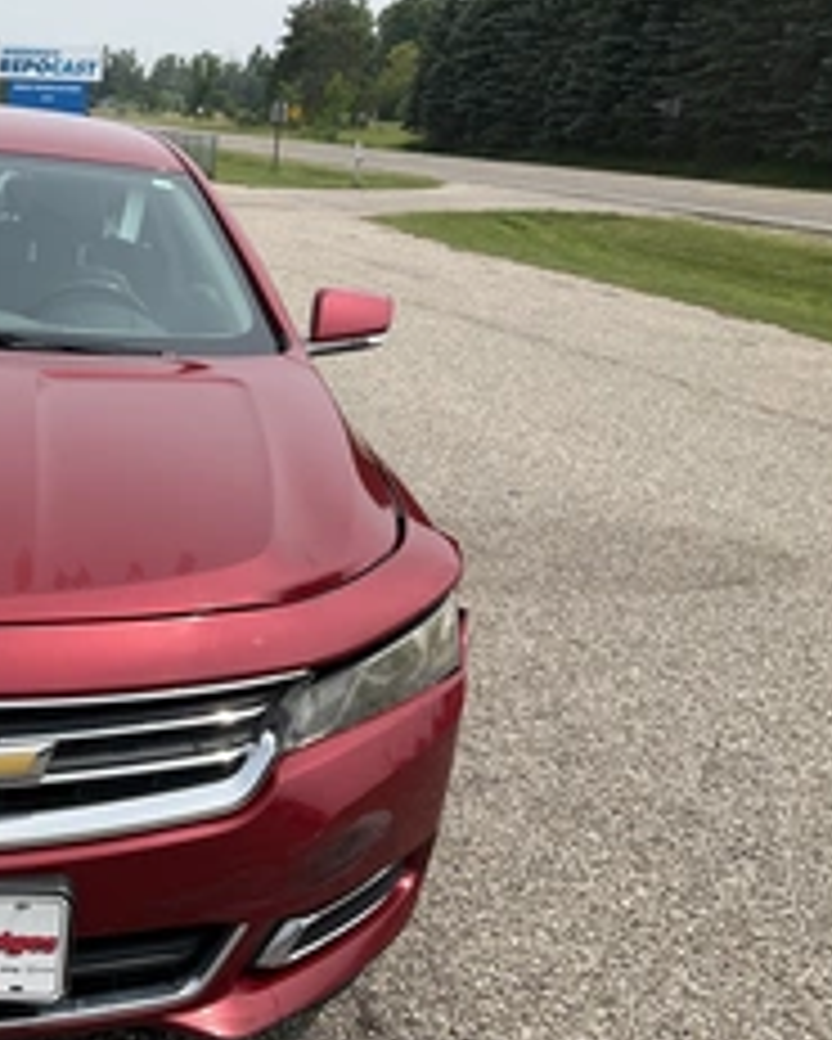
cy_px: 549
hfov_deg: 28.9
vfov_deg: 38.0
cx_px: 0
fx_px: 1507
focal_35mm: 49
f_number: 1.8
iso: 25
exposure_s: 1/2058
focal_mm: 3
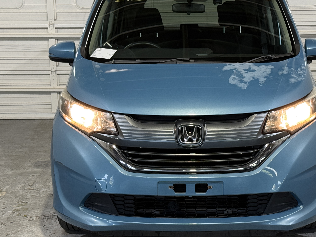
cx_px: 188
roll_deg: +0.0
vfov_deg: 19.1
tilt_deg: -9.5
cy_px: 124
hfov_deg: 25.3
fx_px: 703
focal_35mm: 77
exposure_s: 1/60
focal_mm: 6.76
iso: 125
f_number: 1.78
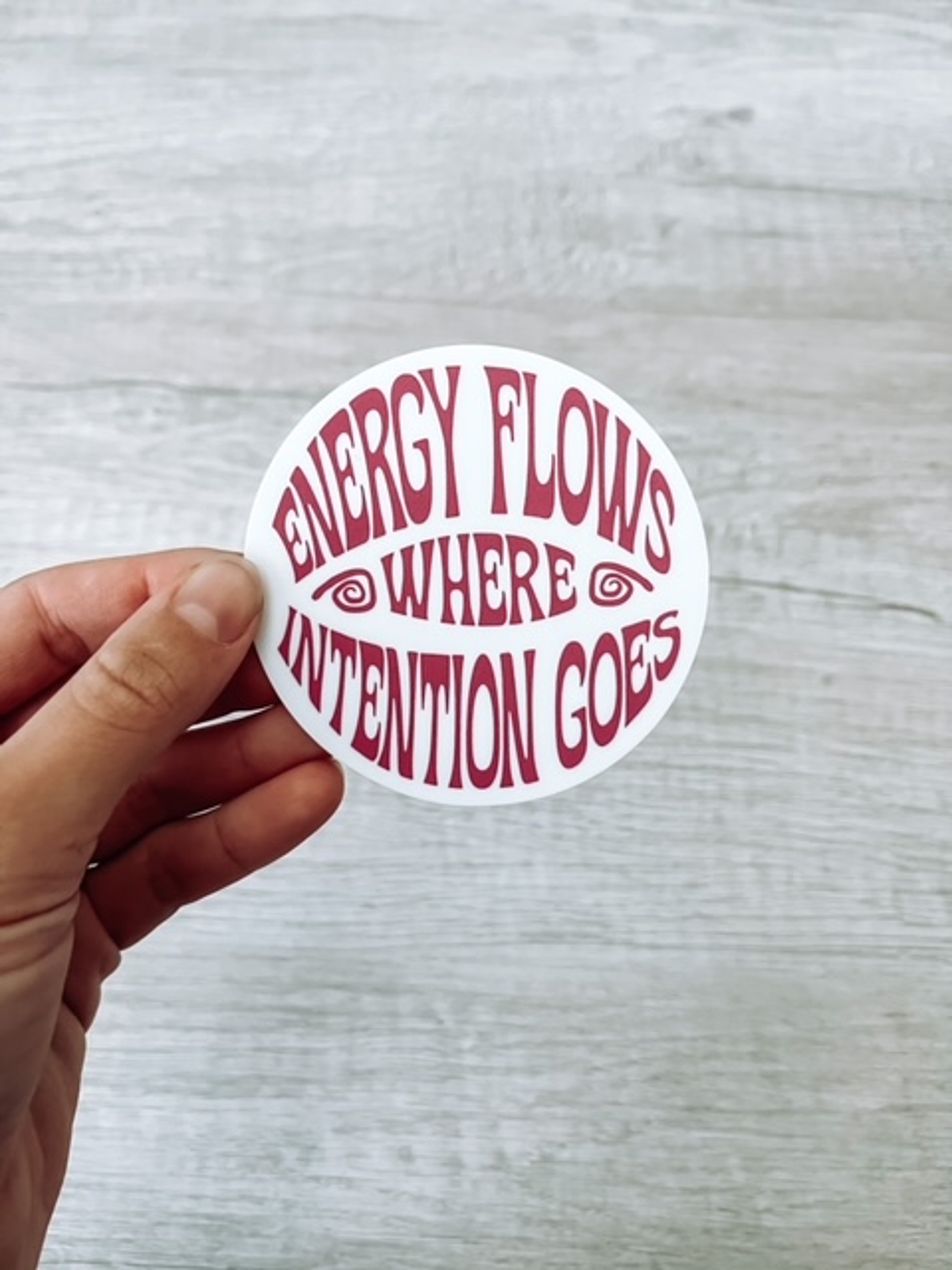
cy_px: 635
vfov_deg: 67.3
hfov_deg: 53.1
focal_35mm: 26
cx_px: 476
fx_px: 953
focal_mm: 5.1
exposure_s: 1/60
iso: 200
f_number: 1.6
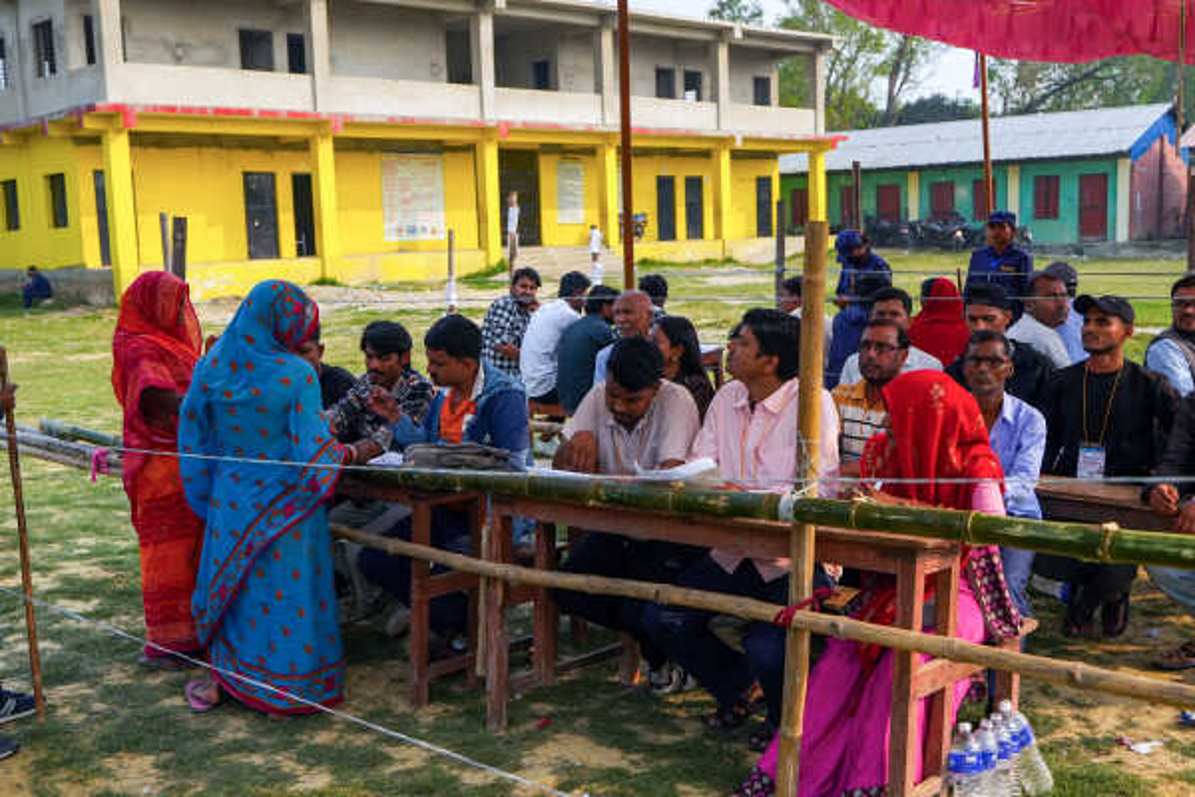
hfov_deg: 51.9
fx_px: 1228
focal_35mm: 37
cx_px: 598
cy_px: 398
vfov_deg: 35.9
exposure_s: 1/2500
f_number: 2.8
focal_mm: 25
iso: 200
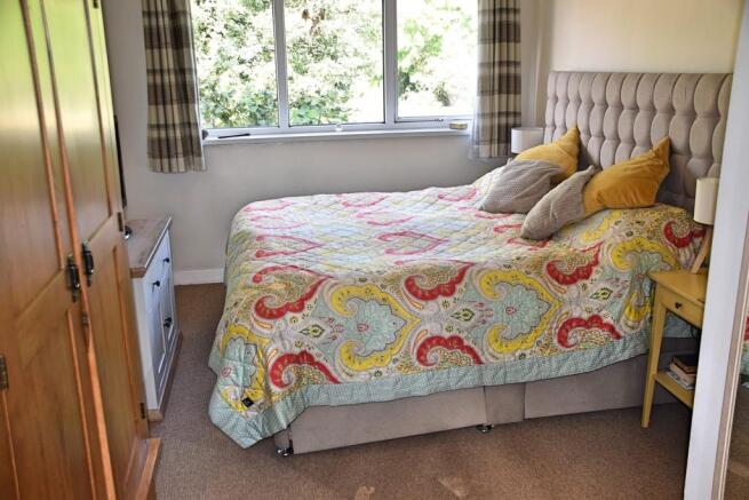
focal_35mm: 33
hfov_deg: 57.2
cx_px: 374
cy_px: 250
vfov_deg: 40.0
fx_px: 687
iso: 800
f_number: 5
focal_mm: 22
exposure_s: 1/100
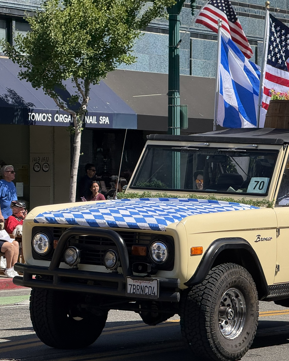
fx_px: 1679
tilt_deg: -0.2
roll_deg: +0.3
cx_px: 221
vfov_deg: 12.3
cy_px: 181
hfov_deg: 9.8
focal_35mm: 157
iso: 50
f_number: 2.8
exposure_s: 1/1186
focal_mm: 15.66
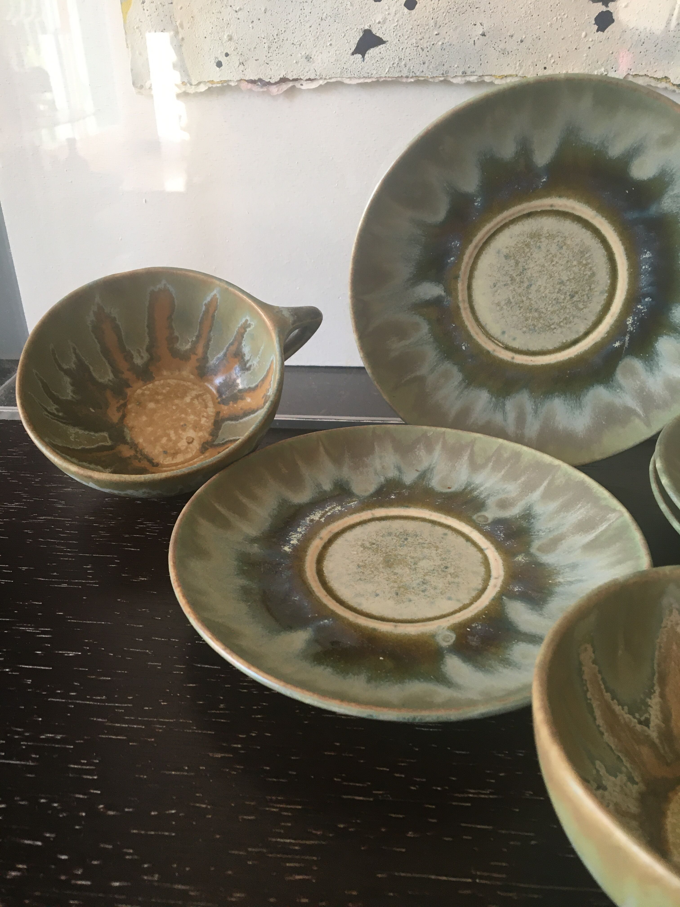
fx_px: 760
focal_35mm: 29
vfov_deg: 61.7
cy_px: 454
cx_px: 340
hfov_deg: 48.2
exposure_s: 1/33
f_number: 2.2
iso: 50
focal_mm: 4.15
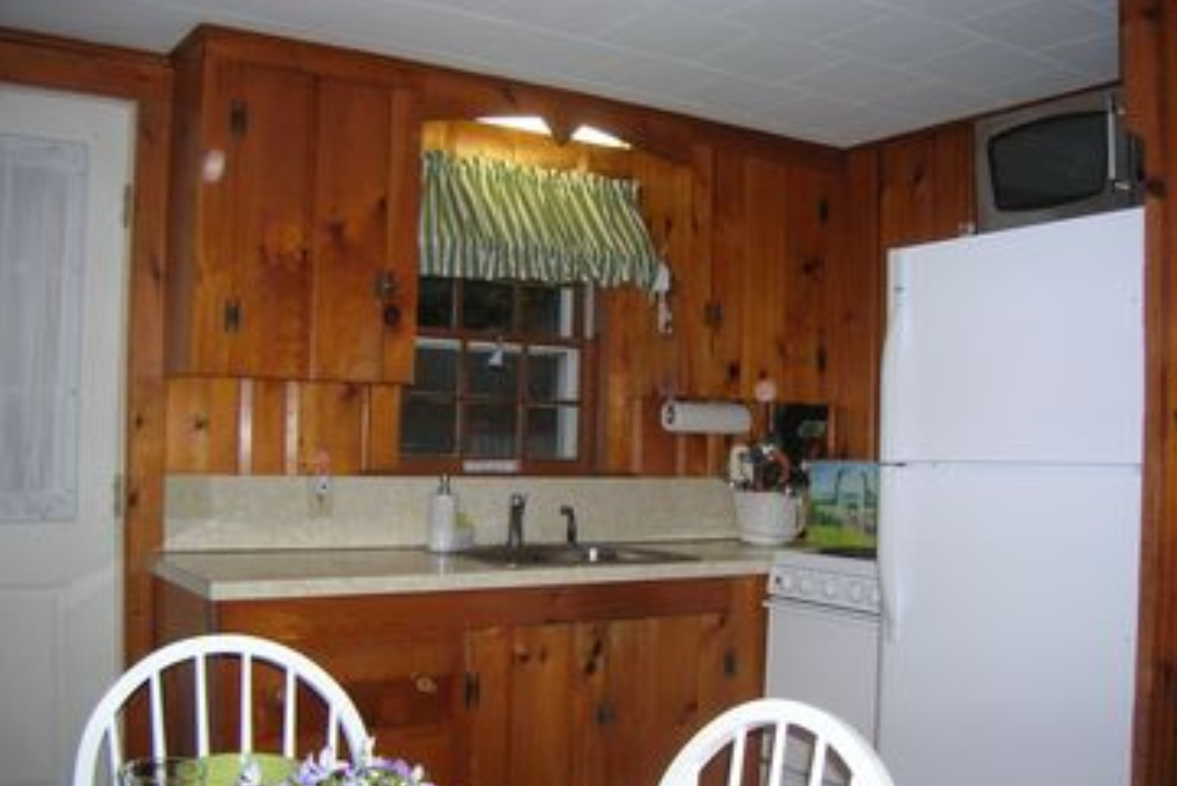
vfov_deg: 36.8
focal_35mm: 36
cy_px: 444
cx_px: 593
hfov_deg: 53.1
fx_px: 1177
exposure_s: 1/60.1
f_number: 2.9
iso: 102
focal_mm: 5.7
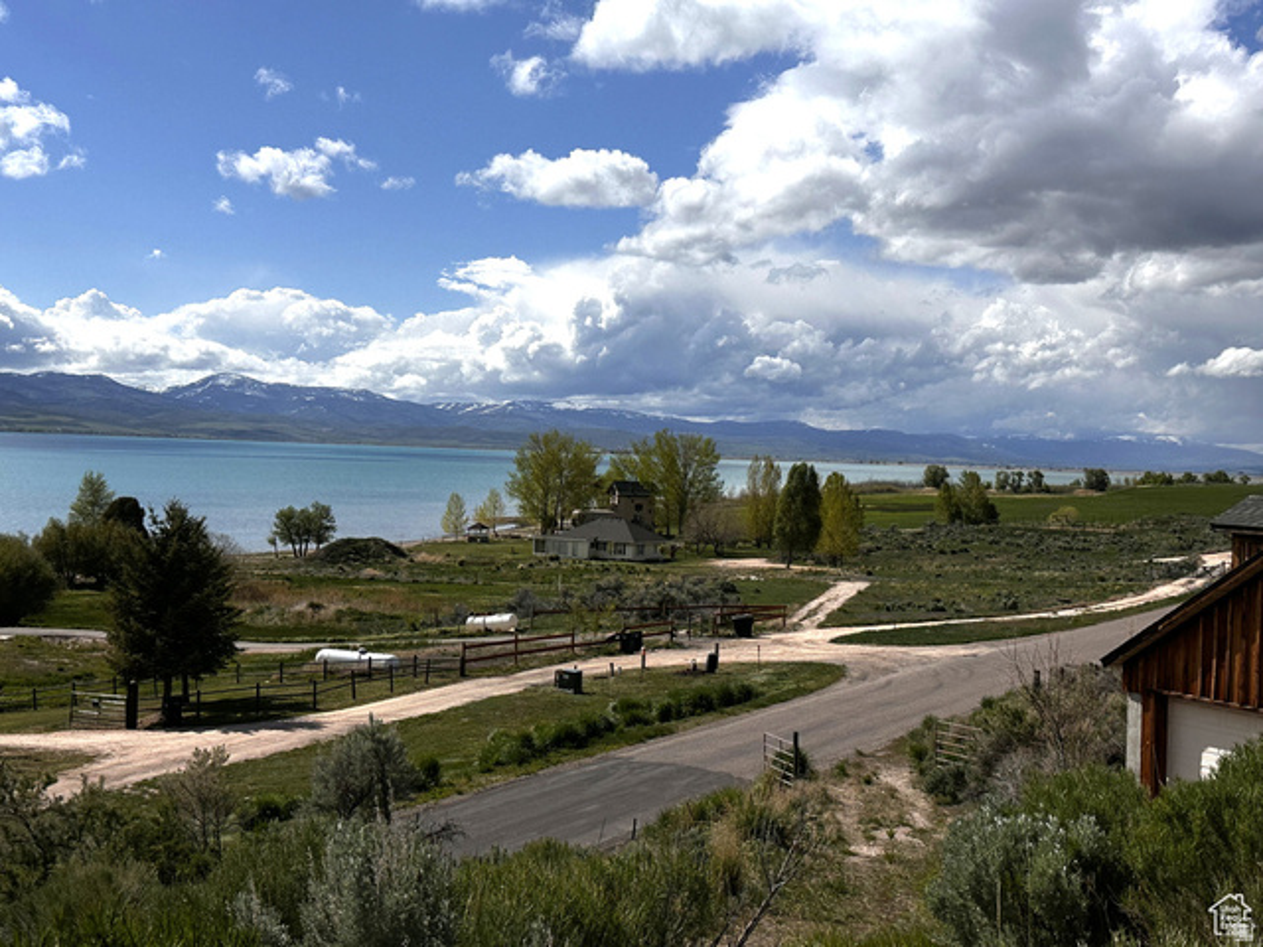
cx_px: 632
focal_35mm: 46
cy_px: 474
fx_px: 1678
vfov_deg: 31.5
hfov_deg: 41.2
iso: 100
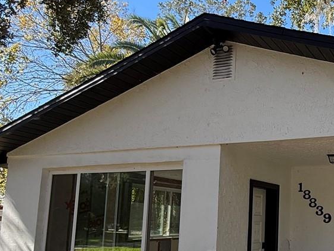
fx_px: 386
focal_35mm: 40
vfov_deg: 35.6
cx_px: 305
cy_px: 169
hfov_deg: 42.6
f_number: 2.2
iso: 64
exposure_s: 1/361
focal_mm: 2.22
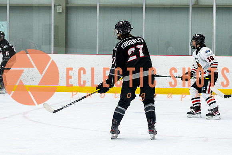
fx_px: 979
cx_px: 137
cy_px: 78
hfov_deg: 13.5
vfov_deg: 9.0
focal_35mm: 152
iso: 2000
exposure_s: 1/640
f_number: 2.8
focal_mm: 86
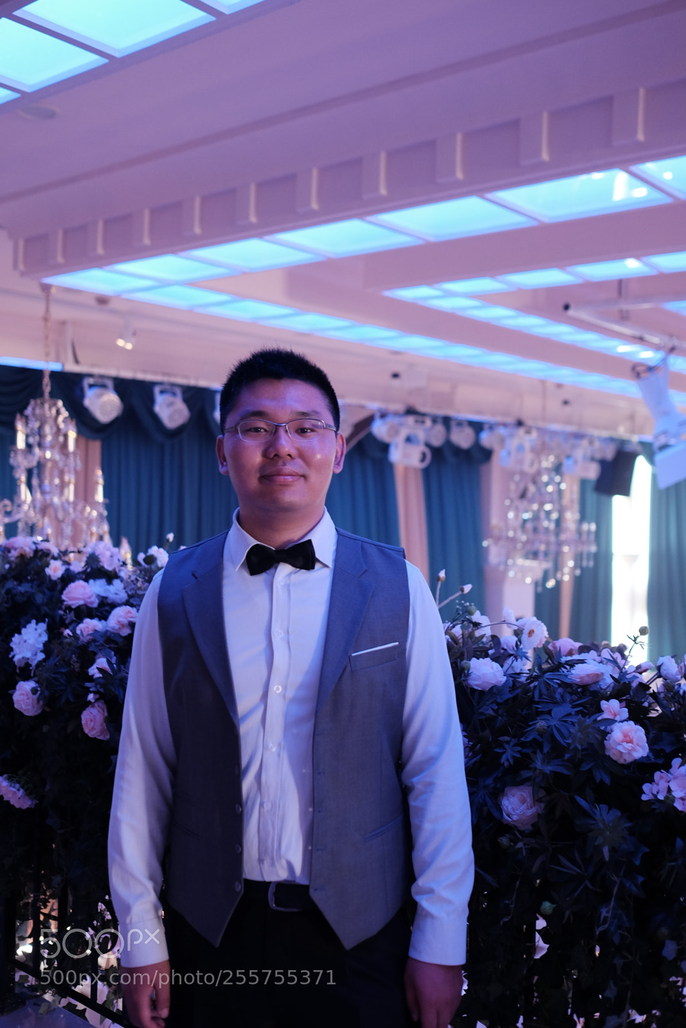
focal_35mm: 35
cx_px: 343
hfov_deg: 37.9
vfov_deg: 54.4
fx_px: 1000
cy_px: 514
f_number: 2
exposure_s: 1/40
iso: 800
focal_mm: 23
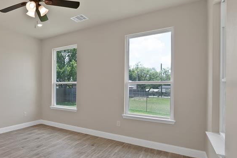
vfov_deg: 57.1
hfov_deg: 72.6
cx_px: 57
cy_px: 89
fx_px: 145
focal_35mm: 22
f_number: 9
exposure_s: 1/20
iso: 640
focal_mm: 12
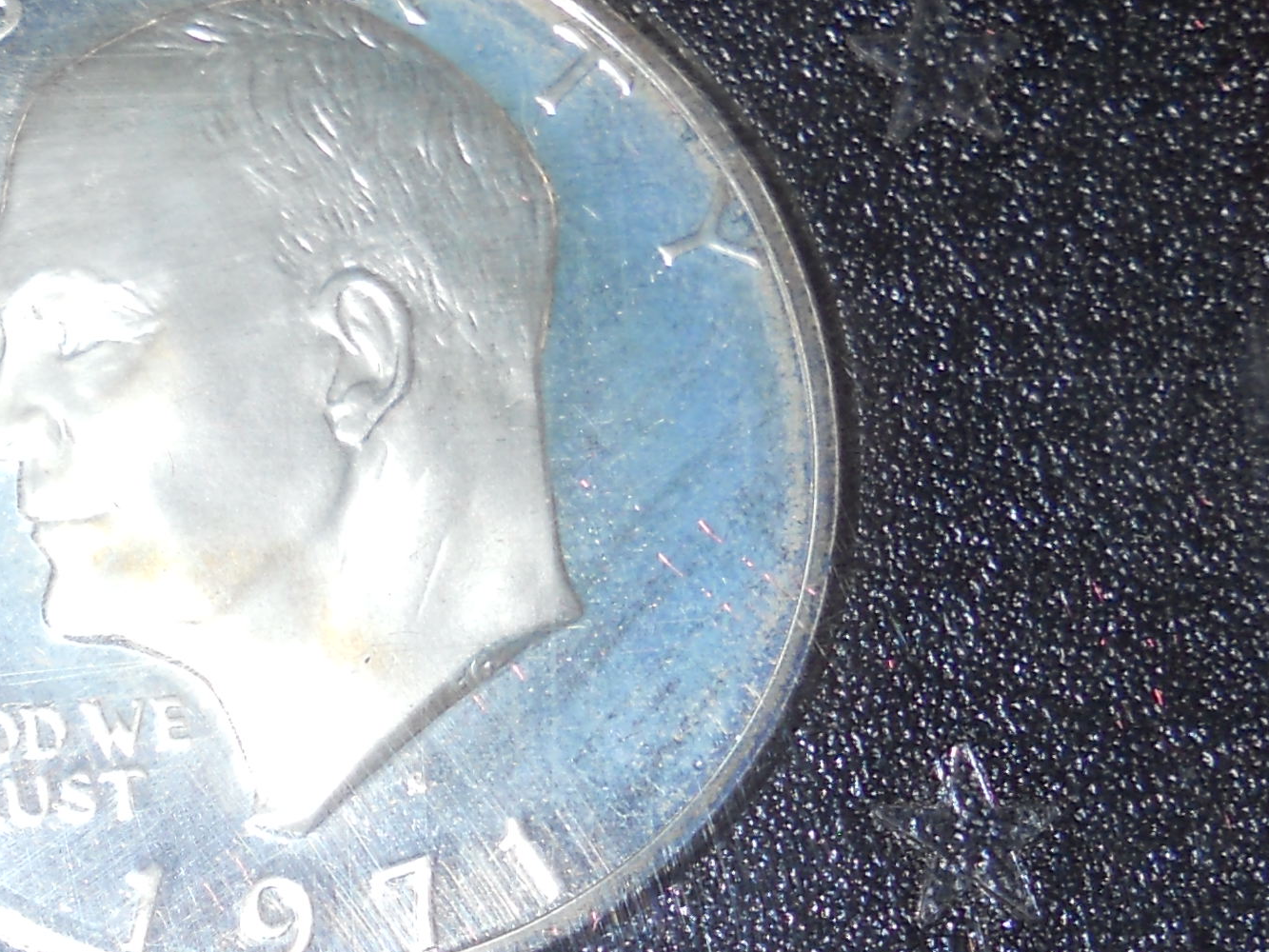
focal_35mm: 96
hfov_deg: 18.8
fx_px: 3520
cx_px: -429
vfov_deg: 15.3
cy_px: 825
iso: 80
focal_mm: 5.8
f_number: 8.8
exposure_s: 1/25
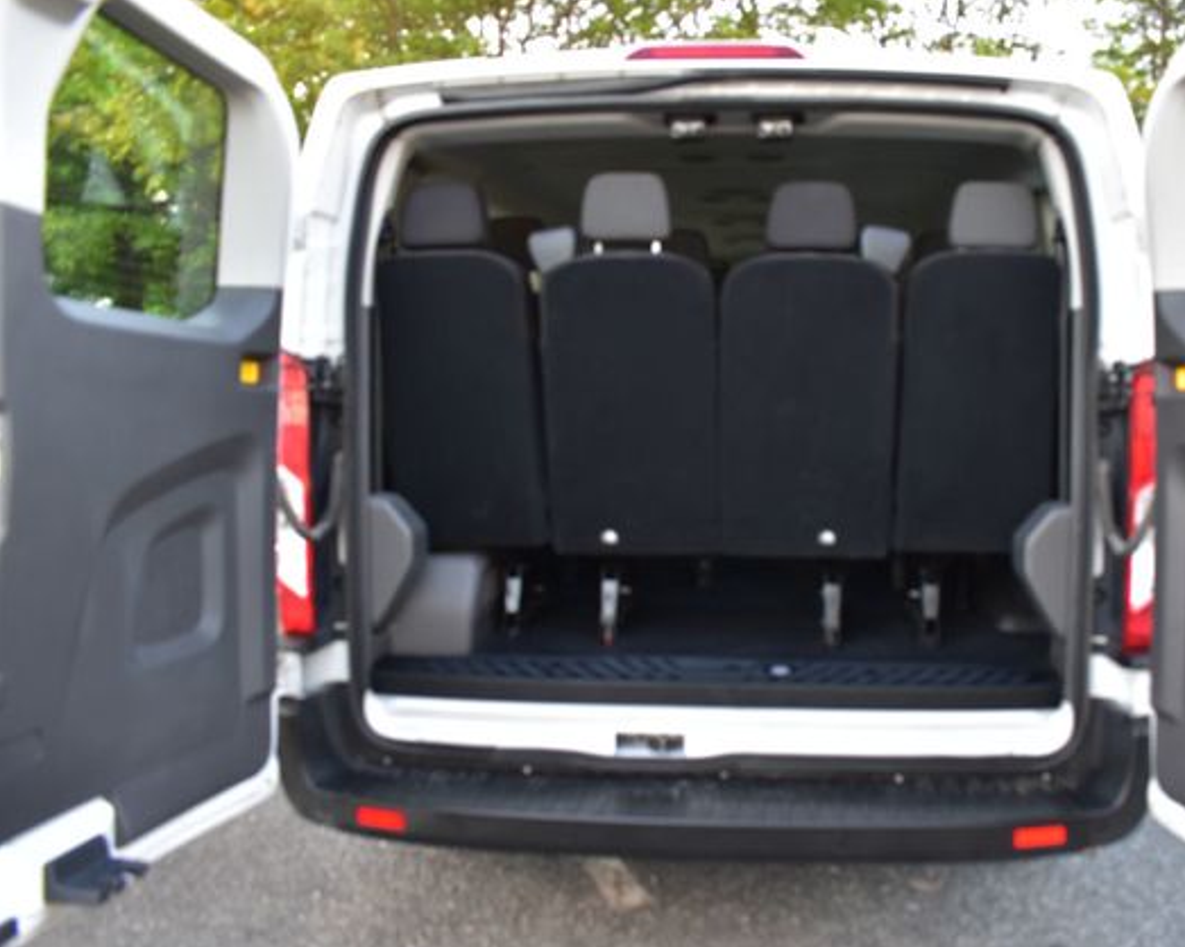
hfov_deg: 56.7
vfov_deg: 47.1
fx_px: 1087
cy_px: 476
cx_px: 723
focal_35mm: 31
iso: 400
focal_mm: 18
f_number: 6.3
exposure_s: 1/20
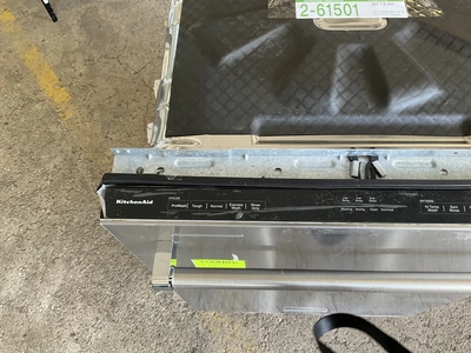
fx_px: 395
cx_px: 236
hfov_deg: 61.7
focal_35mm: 29
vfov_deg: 48.2
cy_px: 176
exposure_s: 1/87
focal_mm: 3
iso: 64
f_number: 1.8
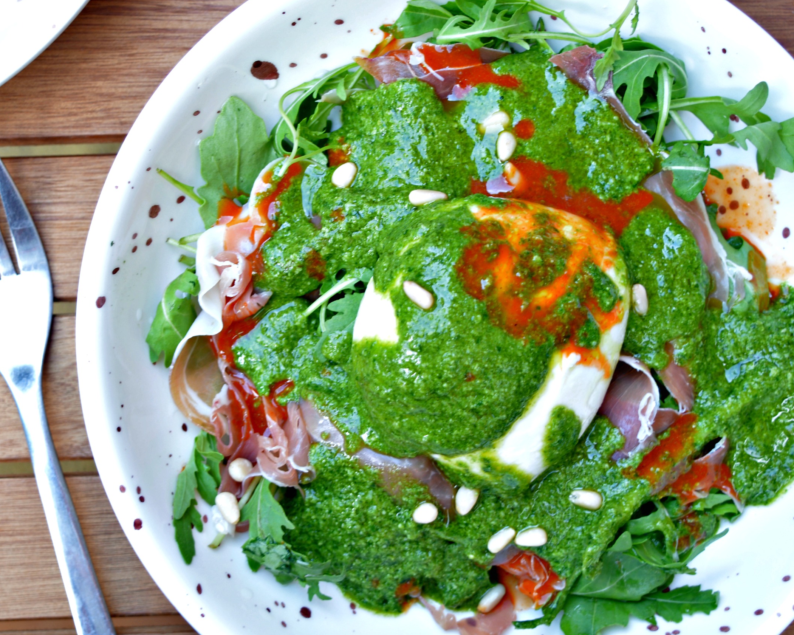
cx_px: 300
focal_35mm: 89
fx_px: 2091
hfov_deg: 21.5
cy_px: 343
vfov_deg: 17.3
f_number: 5.6
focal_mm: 40
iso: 100
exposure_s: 1/15
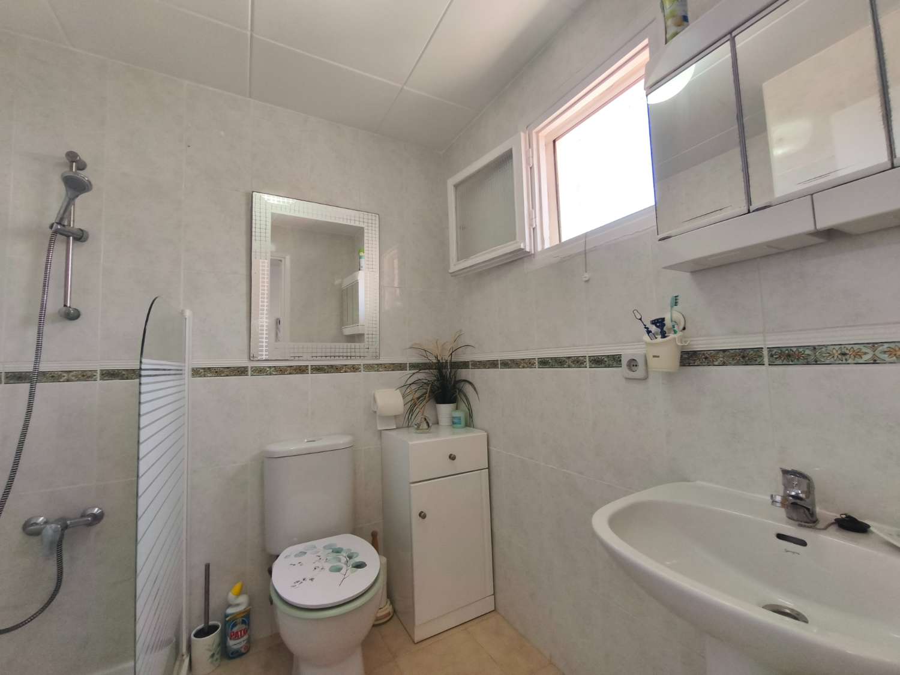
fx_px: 390
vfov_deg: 81.7
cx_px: 450
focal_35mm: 15
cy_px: 338
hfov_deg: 98.2
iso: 64
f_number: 2.2
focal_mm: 1.91
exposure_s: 1/100
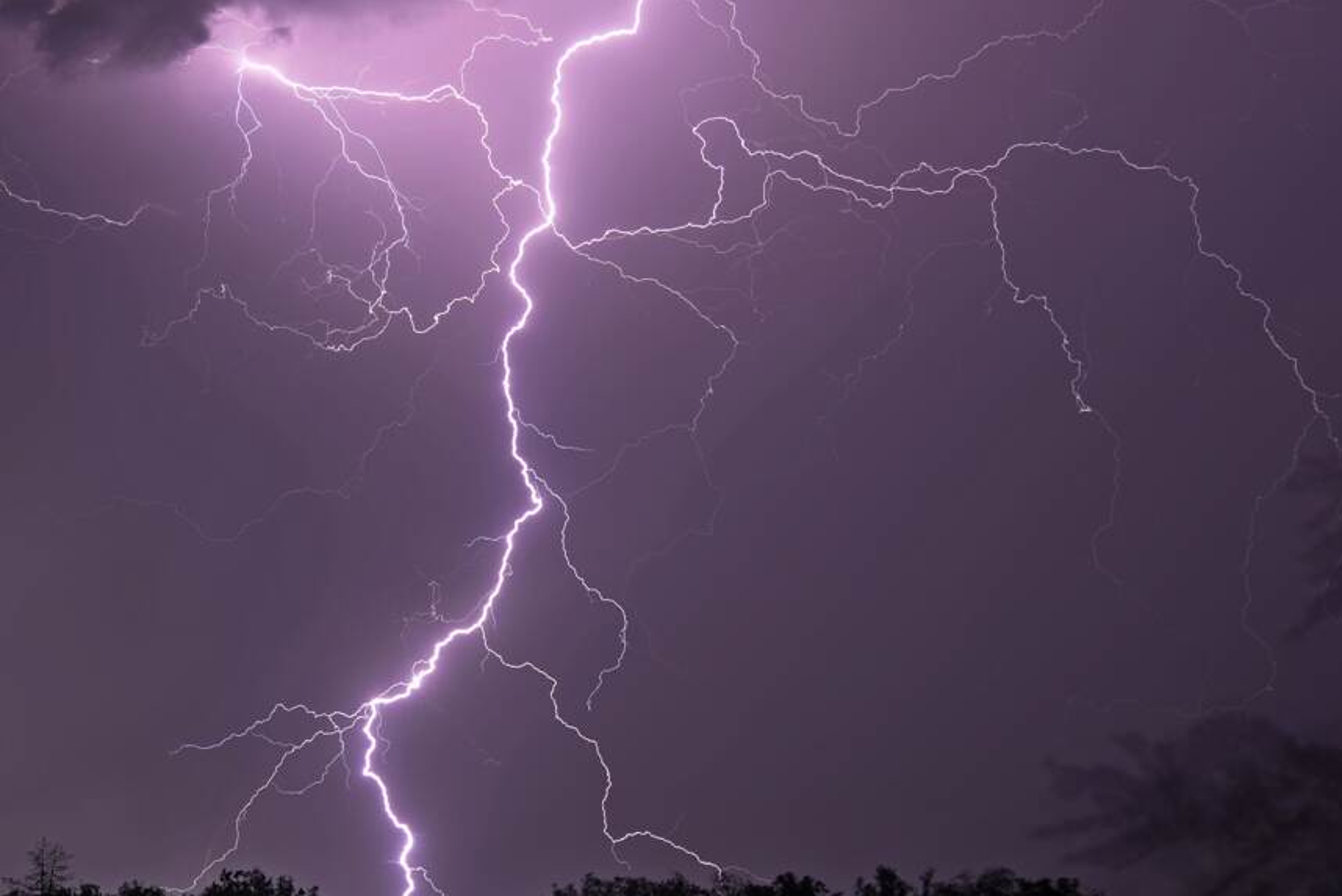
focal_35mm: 75
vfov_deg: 18.2
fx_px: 2797
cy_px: 459
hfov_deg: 26.9
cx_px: 490
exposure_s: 5
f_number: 4.5
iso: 100
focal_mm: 55
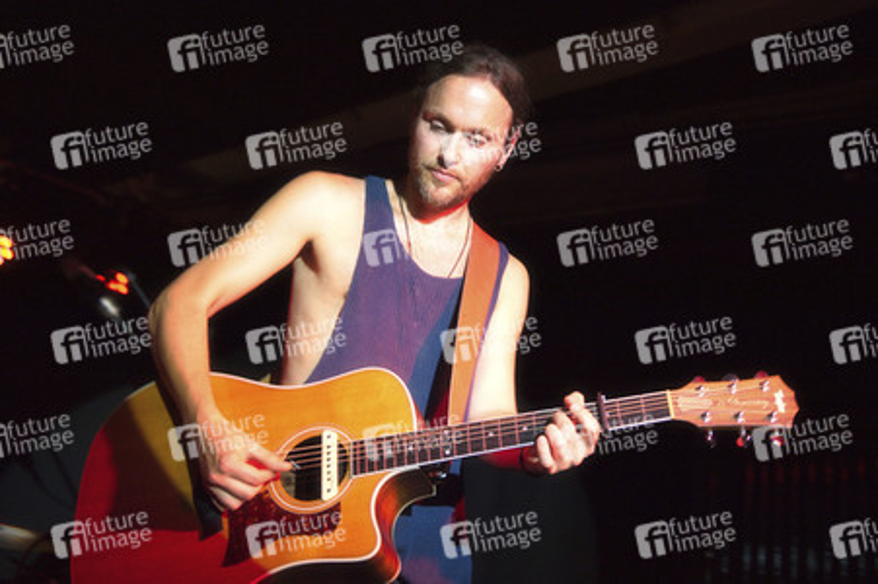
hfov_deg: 48.5
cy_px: 292
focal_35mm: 40
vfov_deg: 33.4
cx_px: 439
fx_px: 975
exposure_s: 1/40
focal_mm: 40
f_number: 2.8
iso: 3200
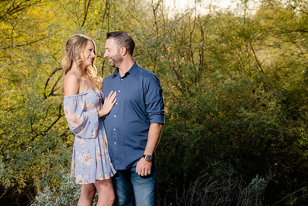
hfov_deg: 22.9
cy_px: 103
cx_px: 154
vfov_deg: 15.4
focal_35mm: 89
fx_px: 762
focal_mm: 89
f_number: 5
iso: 100
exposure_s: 1/250
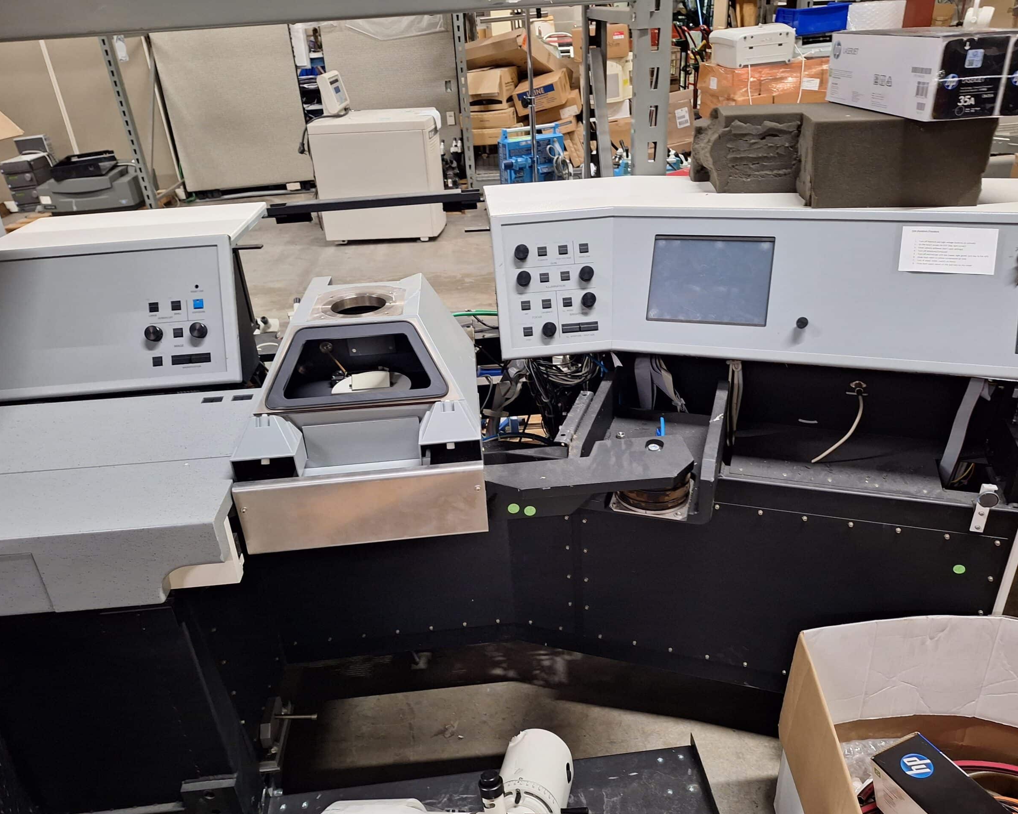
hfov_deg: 70.3
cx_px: 508
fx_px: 723
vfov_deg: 58.8
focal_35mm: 24
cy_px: 407
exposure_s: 1/30
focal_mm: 5.54
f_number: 1.8
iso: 250
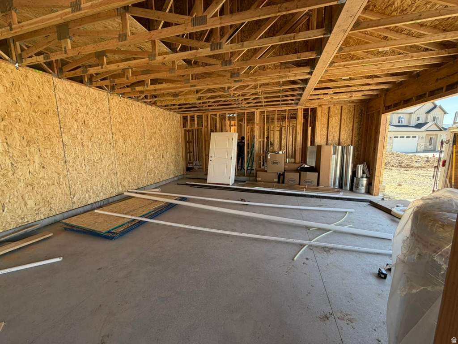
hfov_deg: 102.1
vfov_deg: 85.7
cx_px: 229
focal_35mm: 14
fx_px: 185
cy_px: 172
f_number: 2.2
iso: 64
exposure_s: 1/121
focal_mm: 2.22
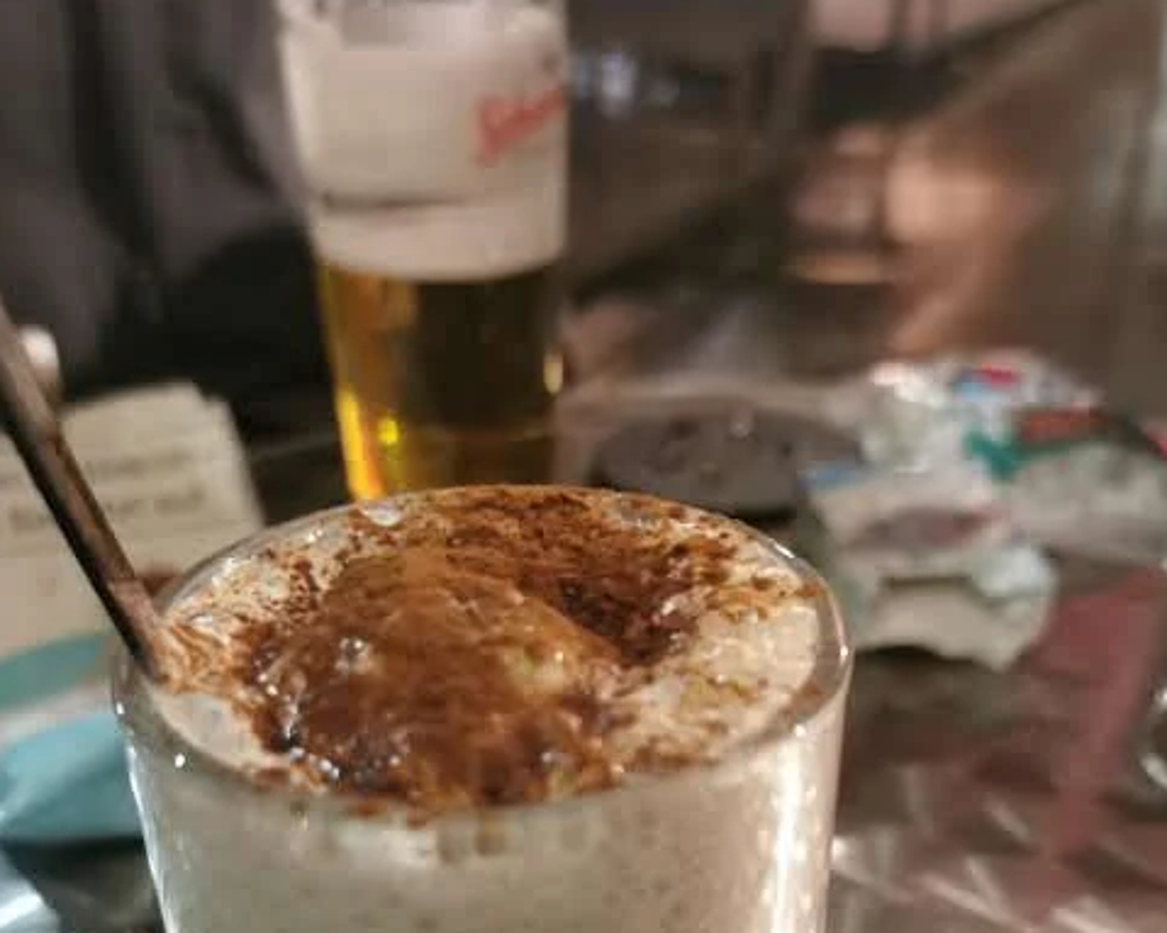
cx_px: 514
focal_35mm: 44
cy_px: 714
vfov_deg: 33.4
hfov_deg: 41.9
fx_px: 1519
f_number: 1.6
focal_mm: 5.56
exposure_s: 1/20
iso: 1000
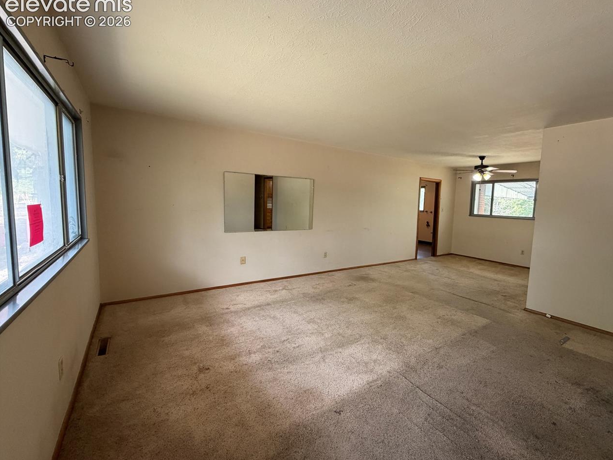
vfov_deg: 78.1
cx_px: 349
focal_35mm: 16
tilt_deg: -5.2
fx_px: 283
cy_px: 229
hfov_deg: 93.9
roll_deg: -1.8
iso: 250
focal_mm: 2.22
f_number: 2.2
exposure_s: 1/121
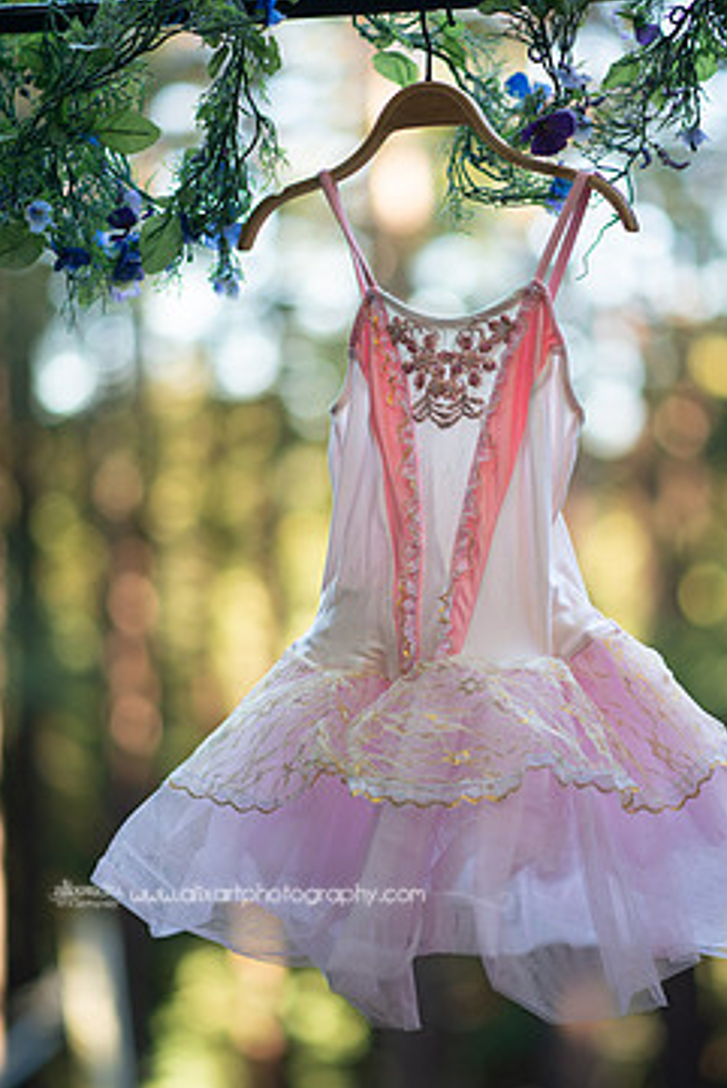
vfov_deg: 19.3
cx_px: 446
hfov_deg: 12.9
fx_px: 3208
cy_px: 536
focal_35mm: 106
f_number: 1.8
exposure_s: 1/500
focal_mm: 85
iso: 160
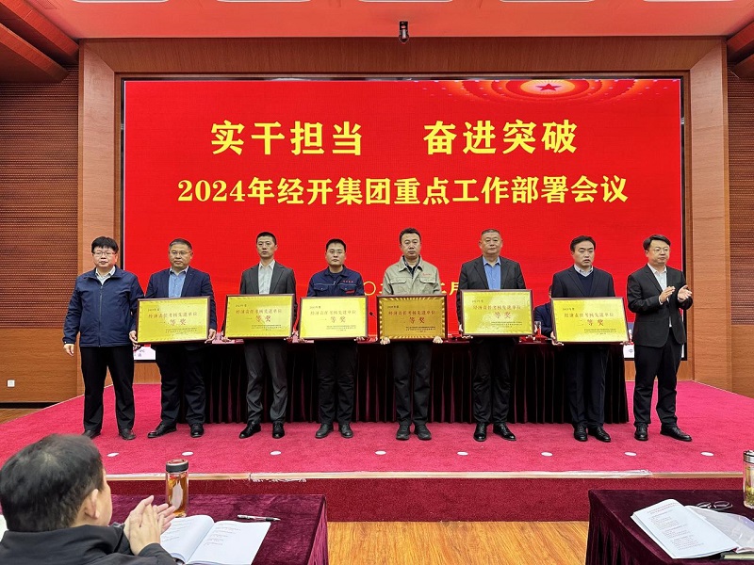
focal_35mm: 24
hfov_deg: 71.6
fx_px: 523
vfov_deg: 56.8
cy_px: 282
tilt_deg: +0.3
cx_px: 377
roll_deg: +0.5
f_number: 1.78
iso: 250
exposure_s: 1/110
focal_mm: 6.86
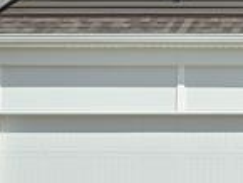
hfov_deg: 10.8
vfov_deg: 9.2
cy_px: 62
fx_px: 1138
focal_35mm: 162
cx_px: 533
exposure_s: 1/1406
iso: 12
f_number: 1.7
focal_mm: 6.3
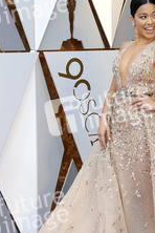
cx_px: 129
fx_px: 756
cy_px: 164
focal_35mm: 117
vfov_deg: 17.4
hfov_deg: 11.7
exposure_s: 1/250
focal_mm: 65
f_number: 8
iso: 1000
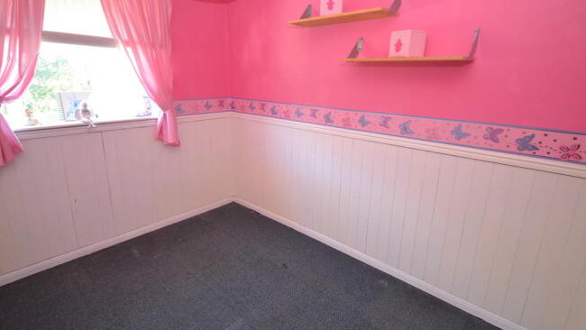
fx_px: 295
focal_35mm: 19
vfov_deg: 58.3
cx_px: 294
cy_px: 154
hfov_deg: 89.6
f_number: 4.5
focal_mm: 12
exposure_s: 1/60
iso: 1250
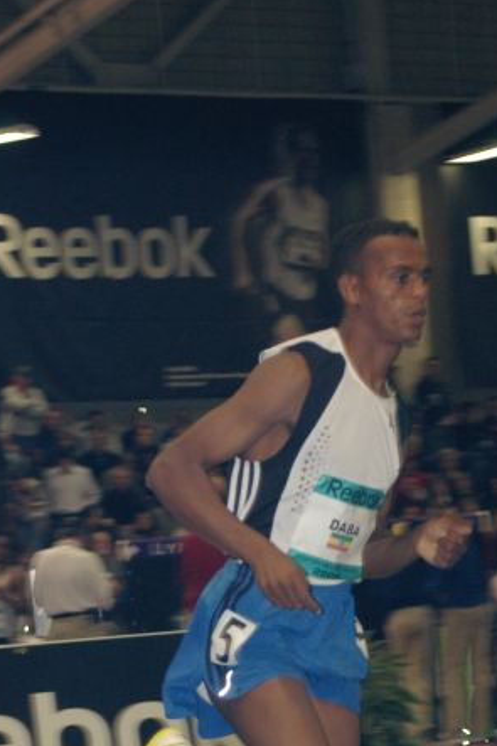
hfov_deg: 6.9
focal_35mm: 198
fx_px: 4101
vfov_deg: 10.4
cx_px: 81
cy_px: 611
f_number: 6.3
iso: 800
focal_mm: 73
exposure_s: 1/125
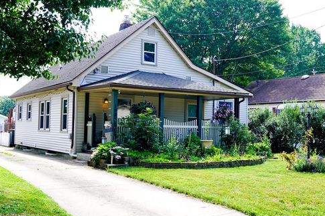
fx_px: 347
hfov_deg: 50.1
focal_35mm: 39
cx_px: 162
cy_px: 110
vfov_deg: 34.6
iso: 100
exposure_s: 1/160
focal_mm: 25
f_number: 5
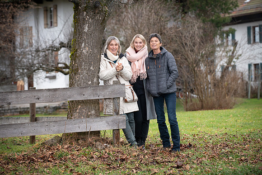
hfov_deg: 15.2
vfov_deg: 10.2
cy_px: 88
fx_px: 983
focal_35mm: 135
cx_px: 131
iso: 800
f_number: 5
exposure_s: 1/250
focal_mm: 135
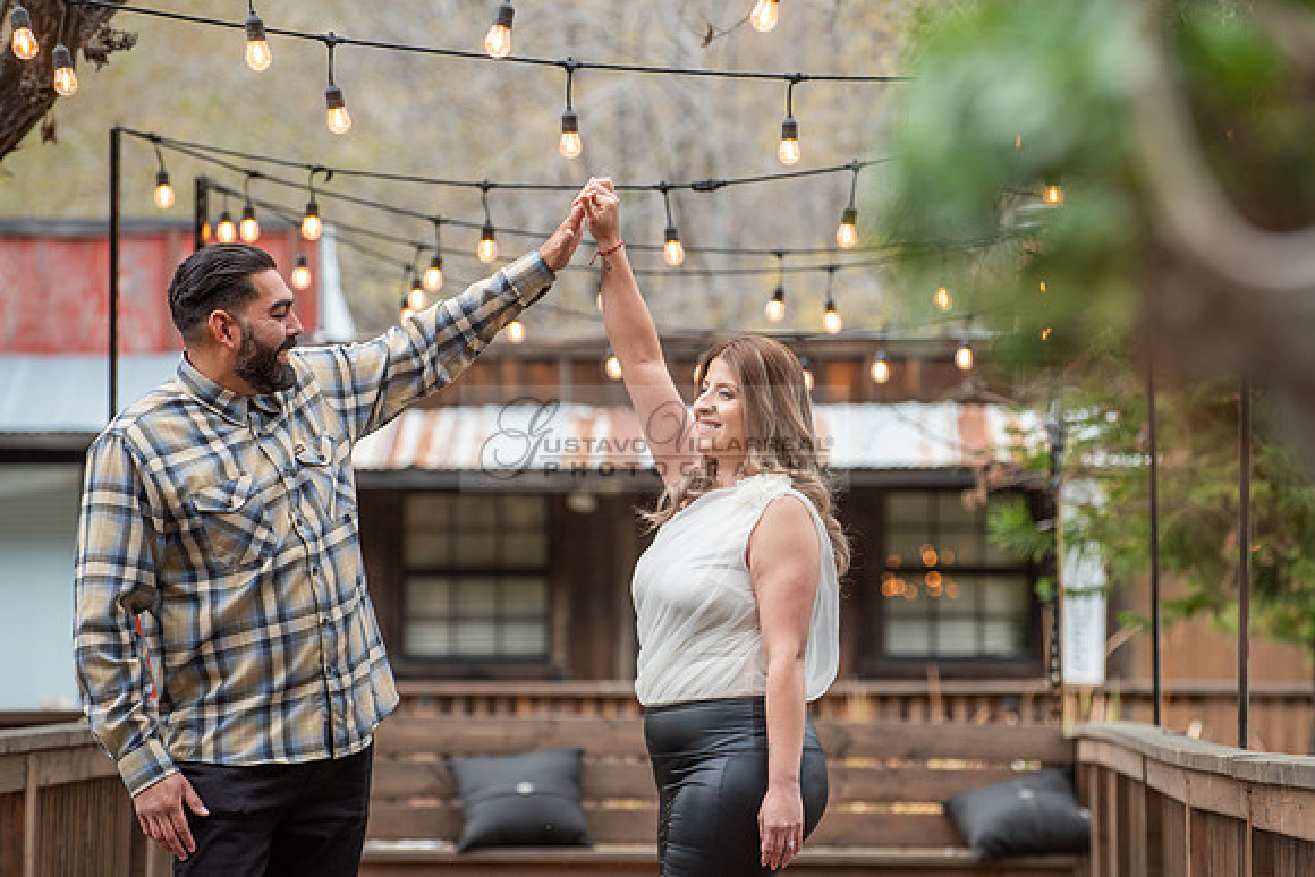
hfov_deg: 10.7
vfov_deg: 7.2
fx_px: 7007
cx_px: 693
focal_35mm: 192
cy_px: 441
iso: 400
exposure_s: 1/160
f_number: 4
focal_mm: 175
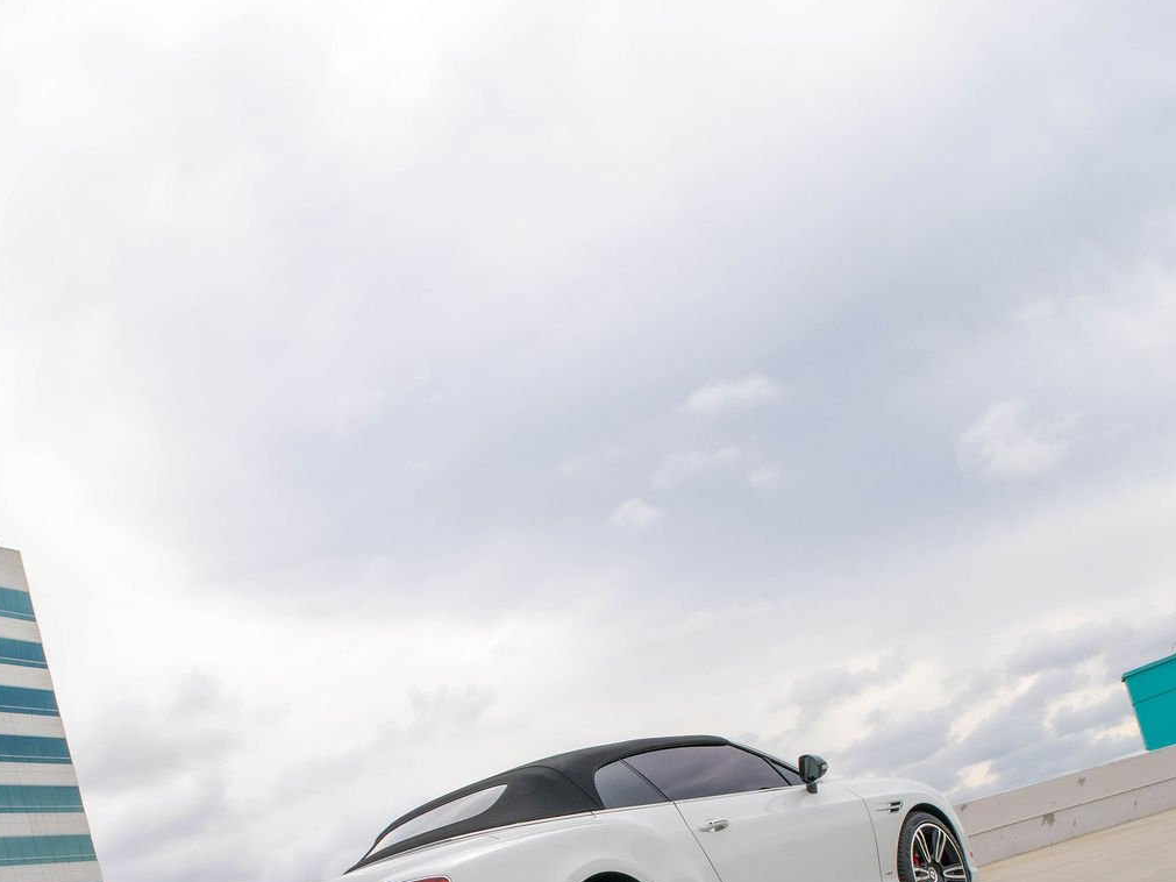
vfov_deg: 29.8
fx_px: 1563
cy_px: 842
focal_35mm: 46
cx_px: 582
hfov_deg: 41.2
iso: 400
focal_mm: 21
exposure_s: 1/2000
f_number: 8
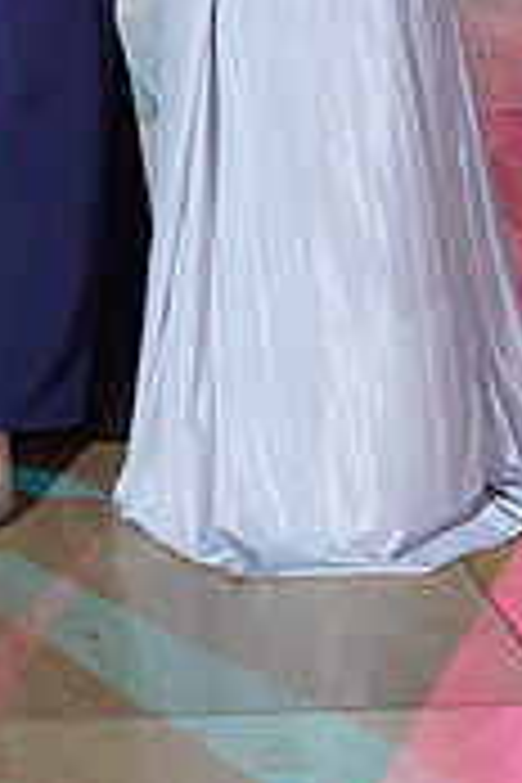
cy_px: -472
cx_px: -182
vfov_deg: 12.6
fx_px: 3327
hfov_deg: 8.8
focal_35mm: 153
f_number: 5
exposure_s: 1/200
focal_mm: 46
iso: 1600
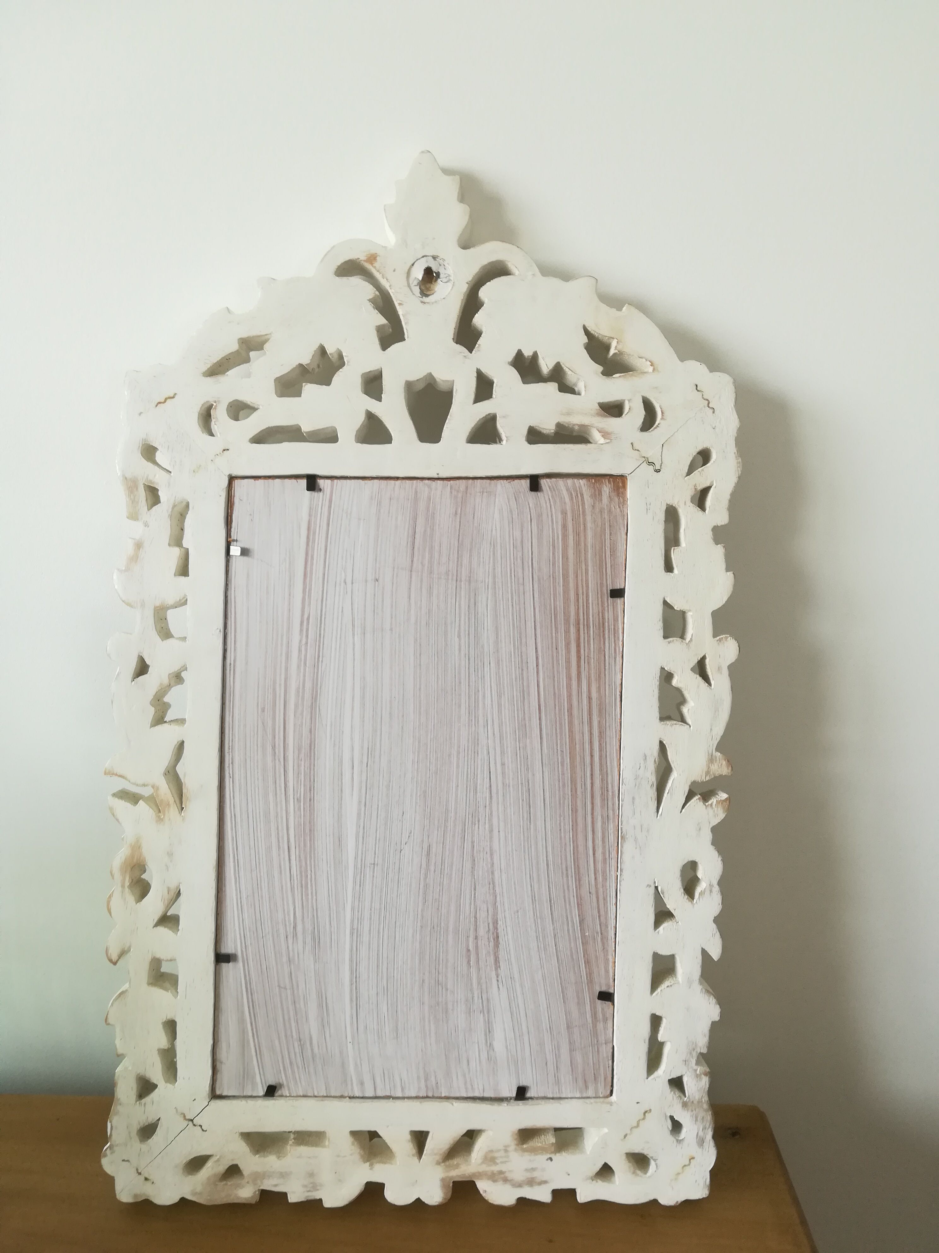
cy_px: 626
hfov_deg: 53.1
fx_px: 940
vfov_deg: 67.3
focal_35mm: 26
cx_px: 470
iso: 160
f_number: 2.2
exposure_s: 1/33.3
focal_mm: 3.83
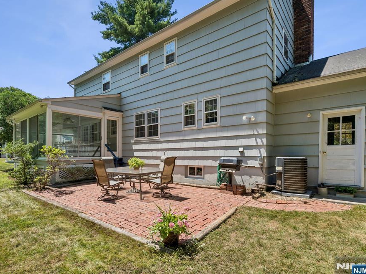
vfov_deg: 71.6
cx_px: 163
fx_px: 190
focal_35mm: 18
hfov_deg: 87.4
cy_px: 134
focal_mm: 16
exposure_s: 1/500
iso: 200
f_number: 8
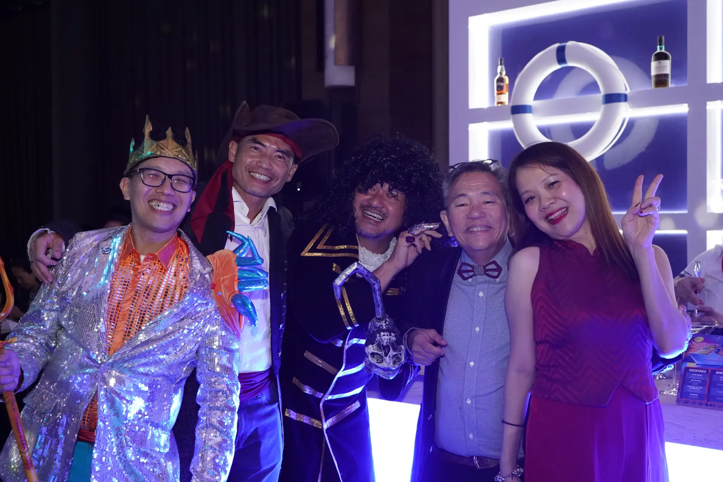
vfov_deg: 32.6
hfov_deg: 47.4
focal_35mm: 41
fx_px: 823
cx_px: 362
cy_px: 241
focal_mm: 41
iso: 6400
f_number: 5
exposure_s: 1/125
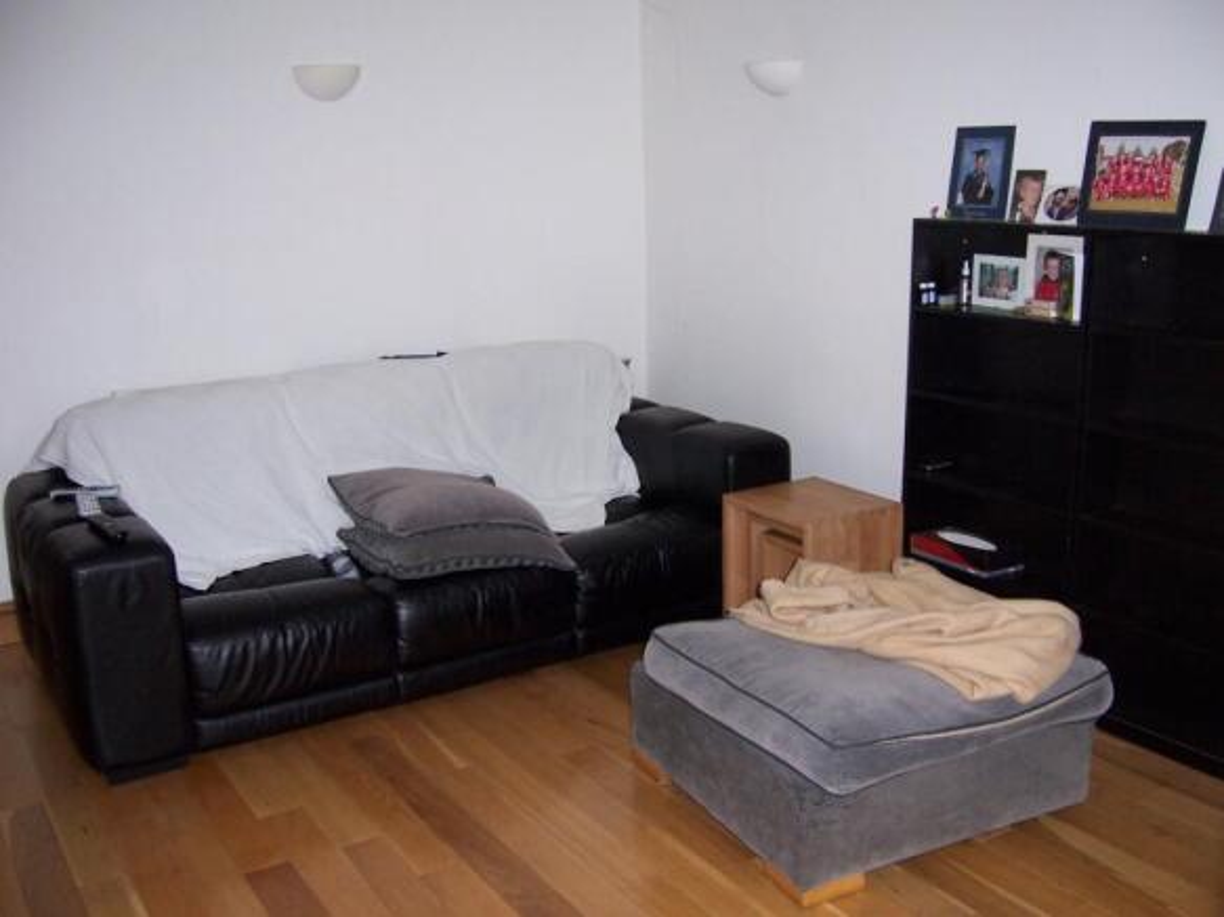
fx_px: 1273
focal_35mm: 36
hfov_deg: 51.4
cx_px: 612
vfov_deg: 39.6
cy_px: 458
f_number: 3
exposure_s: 1/60
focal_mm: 6
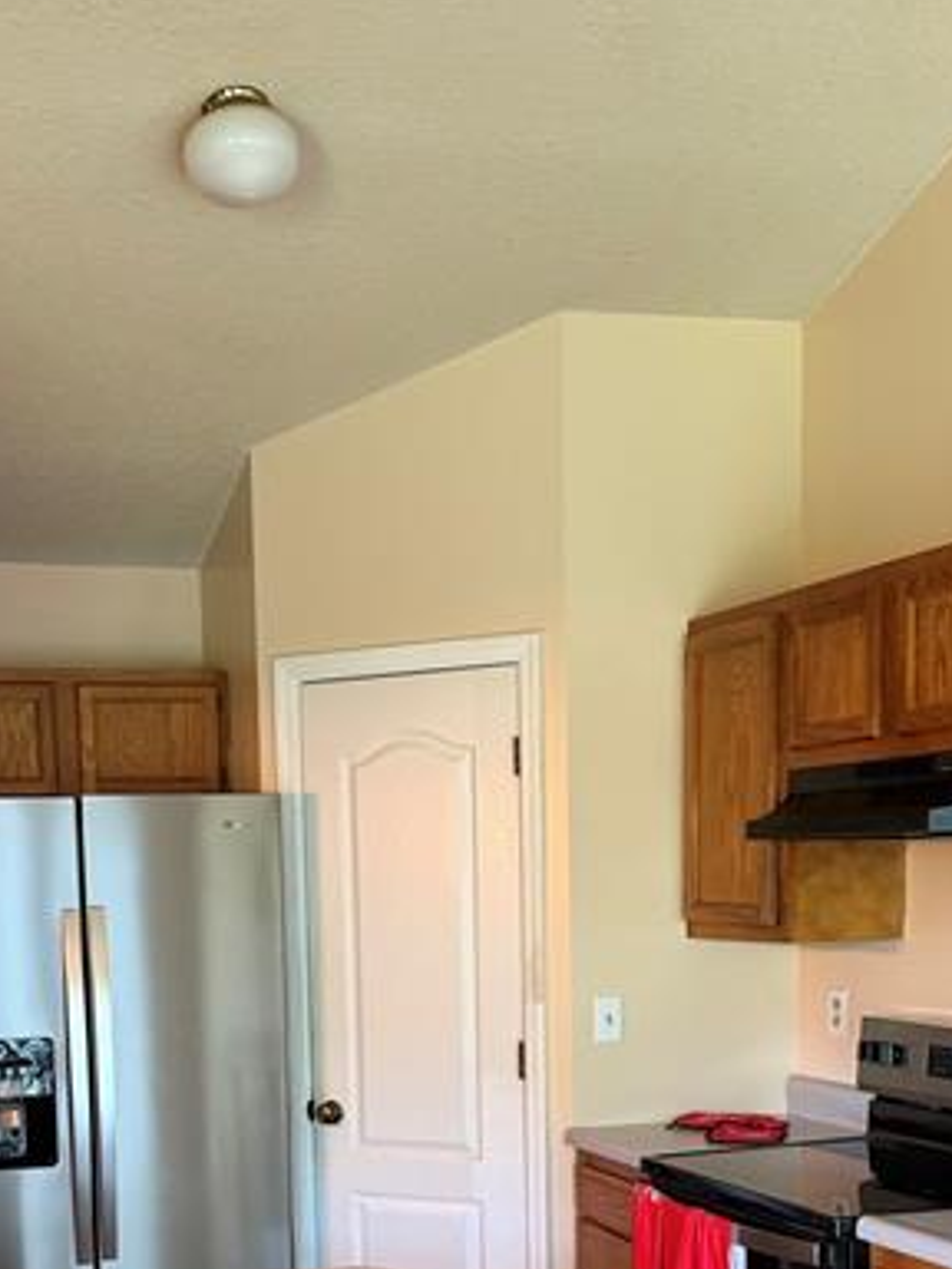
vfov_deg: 37.9
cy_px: 1058
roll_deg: +1.1
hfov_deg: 30.1
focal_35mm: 48
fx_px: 1760
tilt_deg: -5.0
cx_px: 334
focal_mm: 6.76
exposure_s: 1/60
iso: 320
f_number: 1.78
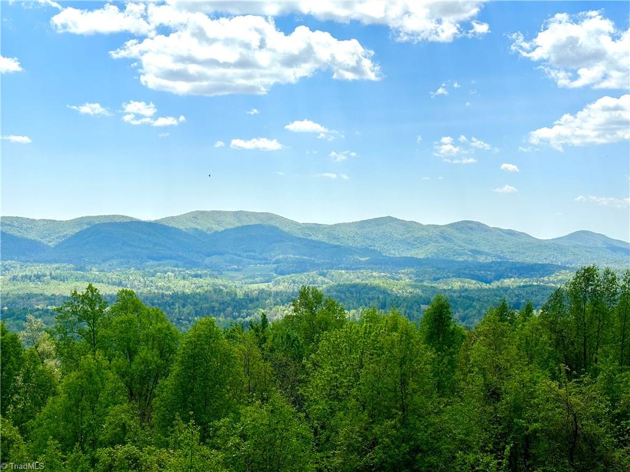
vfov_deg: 30.3
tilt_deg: +0.1
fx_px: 874
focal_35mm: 48
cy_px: 236
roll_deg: -0.8
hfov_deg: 39.7
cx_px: 315
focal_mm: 6.86
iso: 64
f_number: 1.78
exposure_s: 1/6623
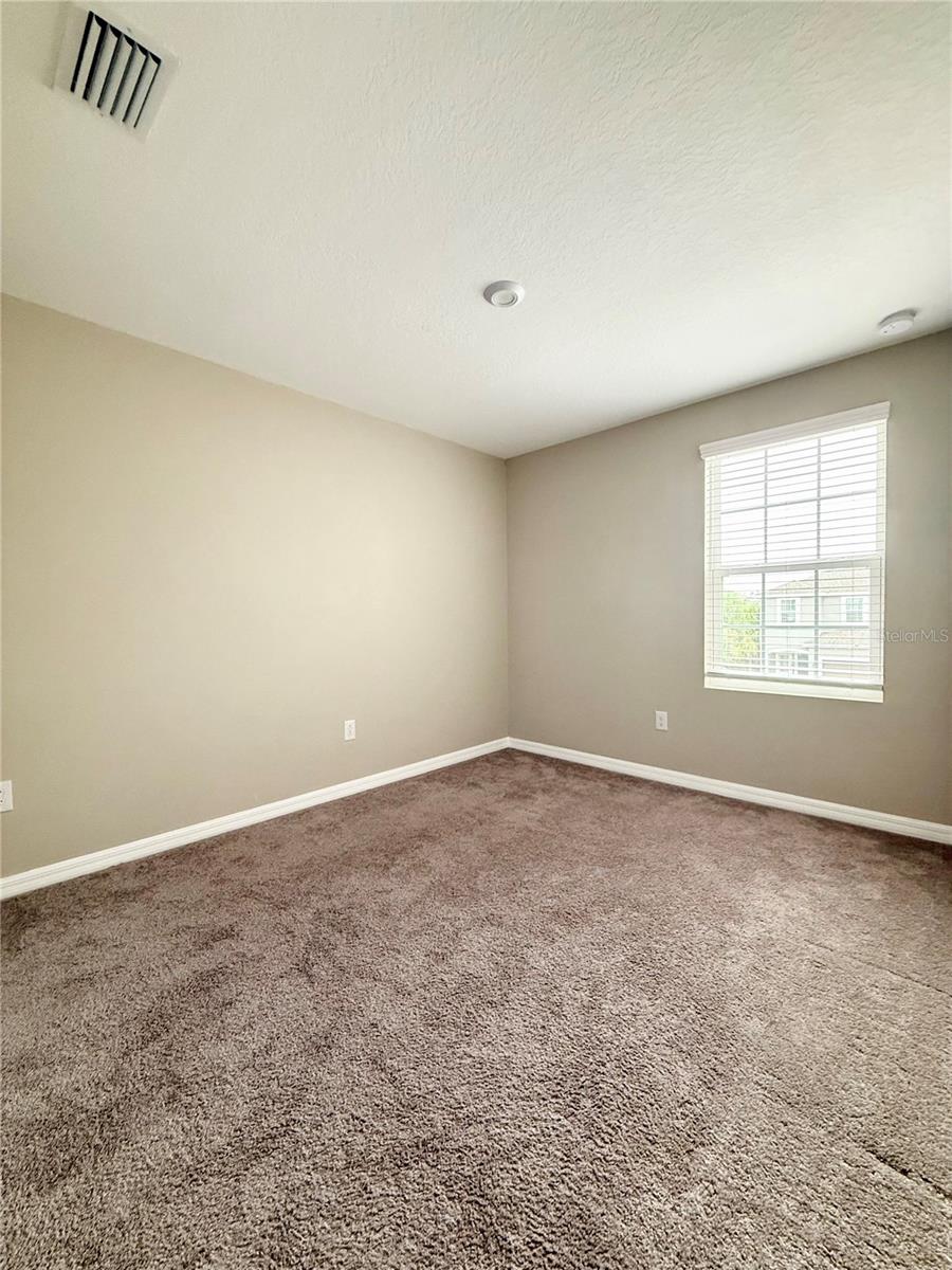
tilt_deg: -1.0
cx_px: 476
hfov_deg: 85.7
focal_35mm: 14
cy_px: 635
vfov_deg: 102.1
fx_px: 513
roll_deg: +0.6
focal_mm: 2.22
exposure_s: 1/120
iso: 320
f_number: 2.2
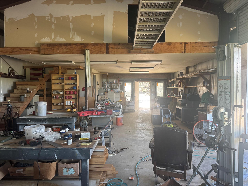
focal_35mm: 24
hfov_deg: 71.6
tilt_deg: -2.4
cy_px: 93
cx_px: 124
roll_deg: +0.0
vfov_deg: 56.8
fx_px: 172
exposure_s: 1/121
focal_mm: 6.76
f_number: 1.78
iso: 200
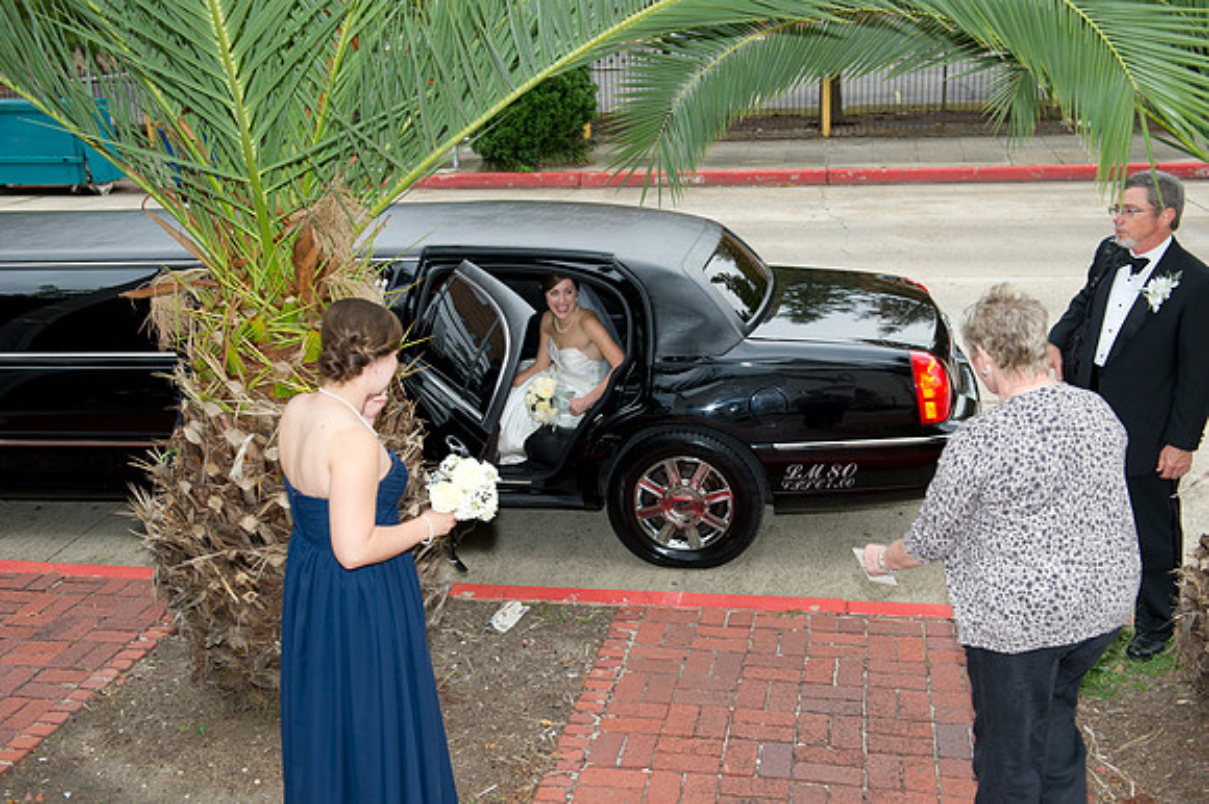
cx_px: 604
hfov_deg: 50.7
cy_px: 402
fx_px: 1275
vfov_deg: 35.0
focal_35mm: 38
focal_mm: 38
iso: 400
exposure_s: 1/160
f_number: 4
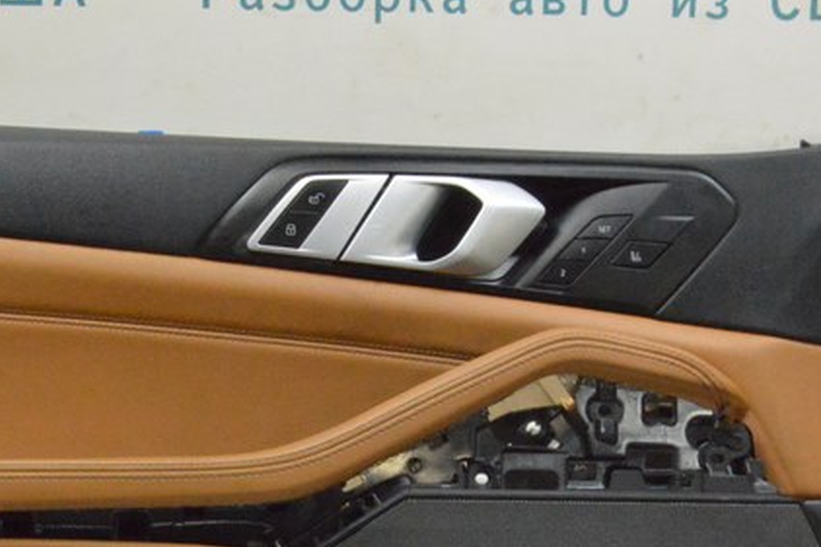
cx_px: 387
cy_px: 587
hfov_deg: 25.4
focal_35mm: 80
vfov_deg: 16.6
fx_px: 1824
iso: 6400
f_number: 20
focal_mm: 22
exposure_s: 1/20
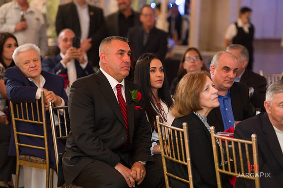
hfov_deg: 14.7
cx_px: 142
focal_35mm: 140
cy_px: 94
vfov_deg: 9.8
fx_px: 1100
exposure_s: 1/125
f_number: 3.2
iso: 1600
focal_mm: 140
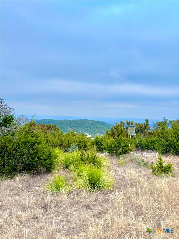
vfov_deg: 39.7
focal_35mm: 48
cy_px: 120
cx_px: 90
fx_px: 331
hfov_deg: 30.3
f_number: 1.78
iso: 64
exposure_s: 1/2513
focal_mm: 6.76
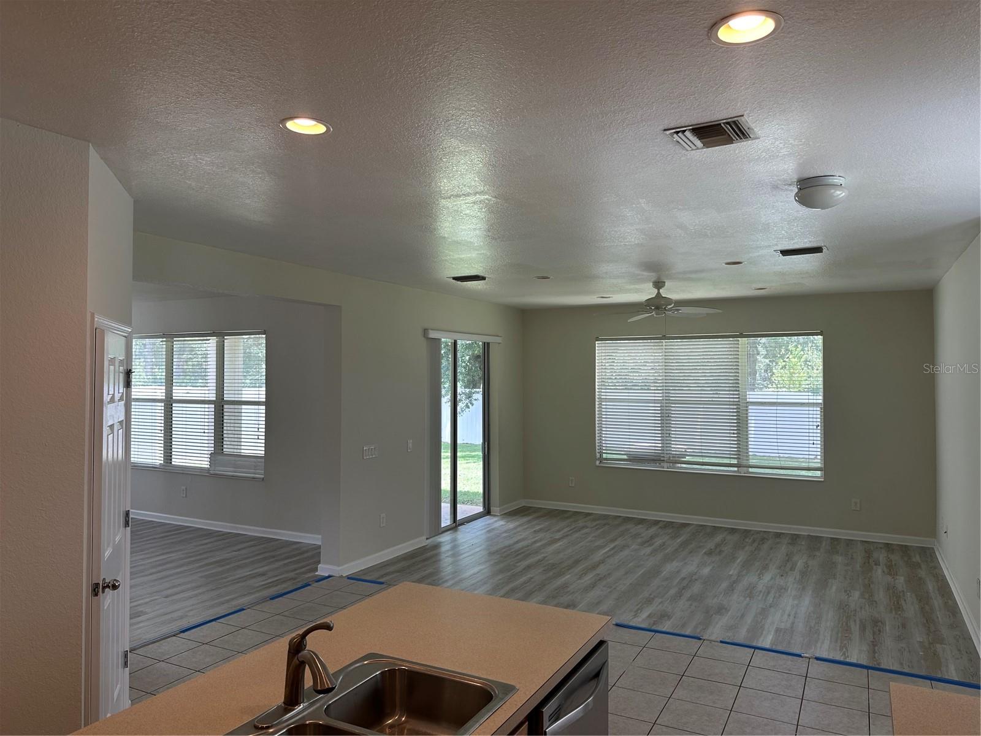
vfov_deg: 56.8
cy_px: 368
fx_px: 680
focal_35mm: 24
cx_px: 490
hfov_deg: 71.6
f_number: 1.78
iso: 64
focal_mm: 6.86
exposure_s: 1/120
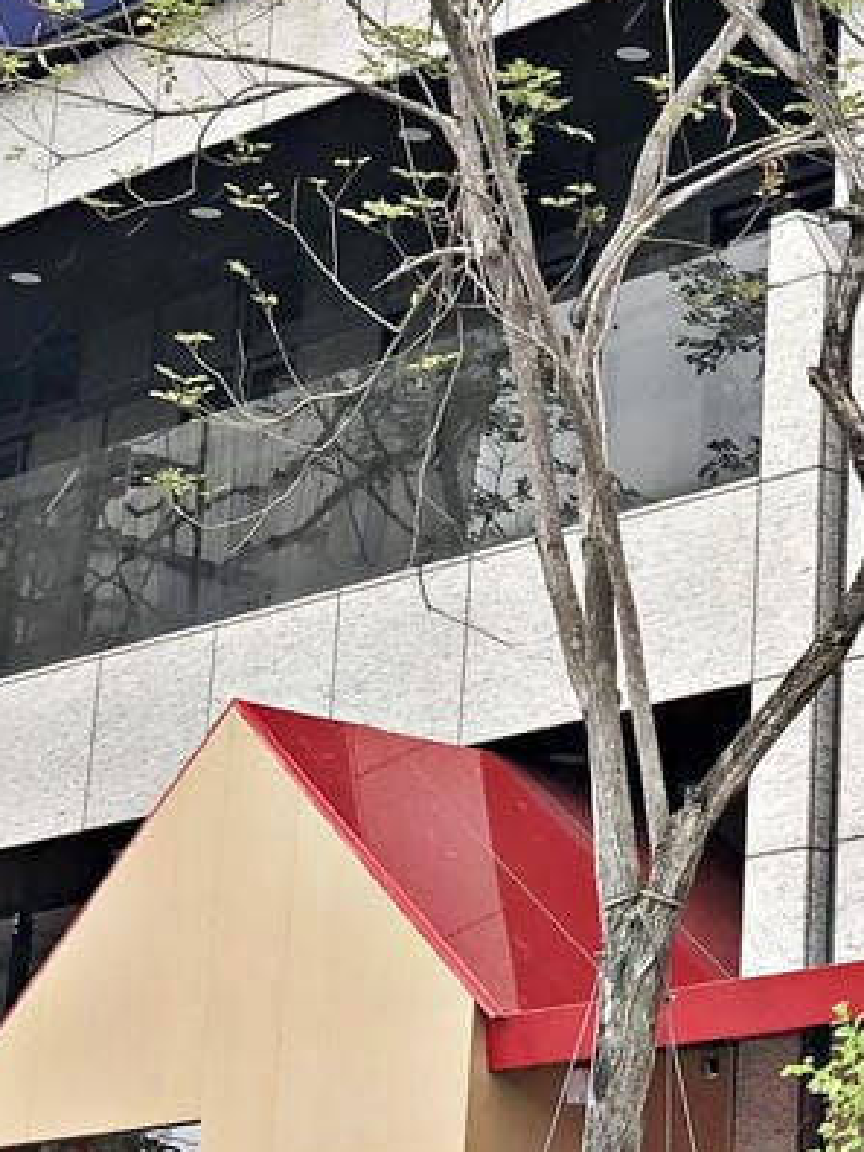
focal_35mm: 113
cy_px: 189
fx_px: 3761
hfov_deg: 12.6
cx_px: 1155
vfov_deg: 17.2
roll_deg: -0.1
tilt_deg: +20.5
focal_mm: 3.99
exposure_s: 1/318
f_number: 1.8
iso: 20
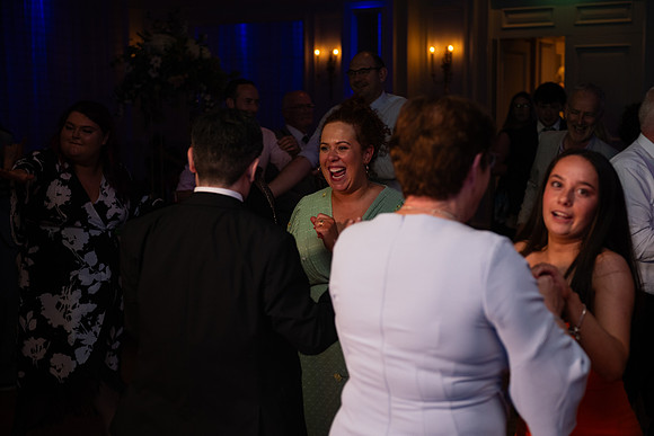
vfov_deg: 22.6
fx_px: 1090
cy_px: 218
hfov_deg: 33.4
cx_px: 327
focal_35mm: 60
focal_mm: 60
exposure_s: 1/160
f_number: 3.5
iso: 640
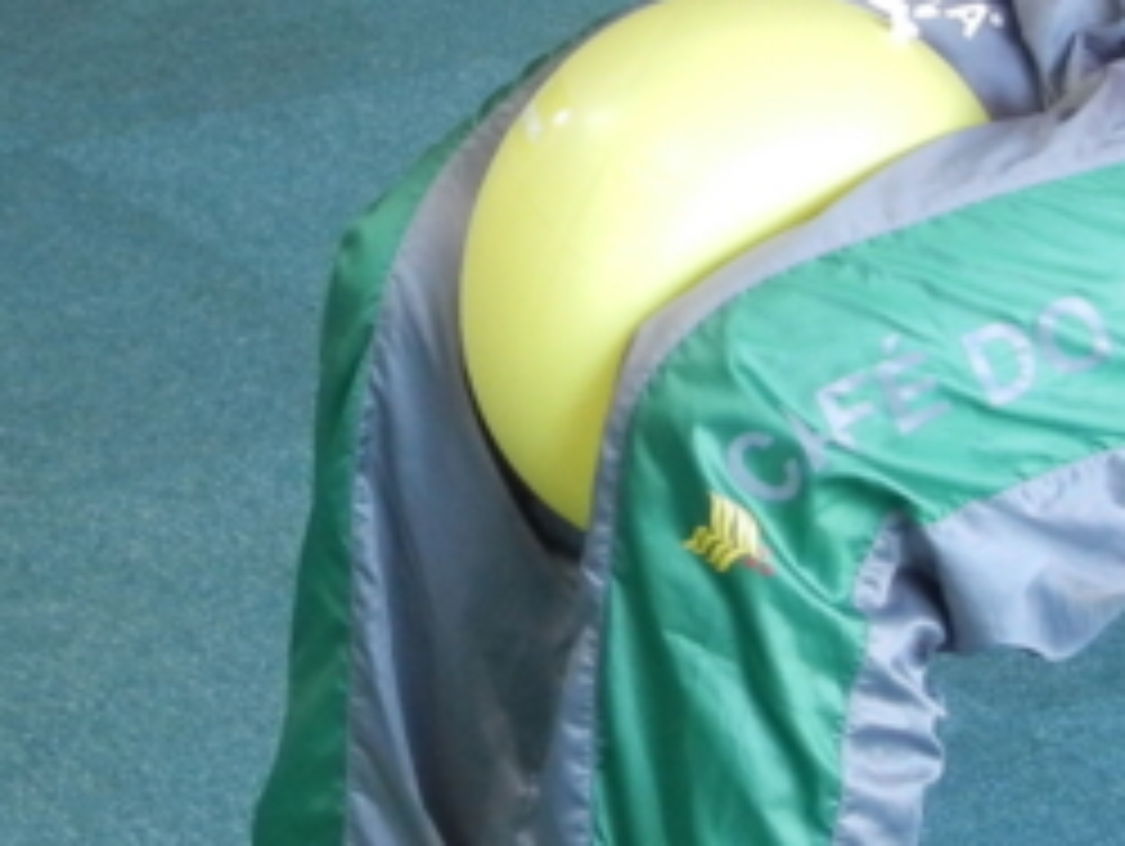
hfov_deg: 10.7
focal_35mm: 184
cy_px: 144
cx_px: 54
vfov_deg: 8.1
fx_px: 5986
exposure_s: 1/28.2
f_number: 3.8
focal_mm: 8.1
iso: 400
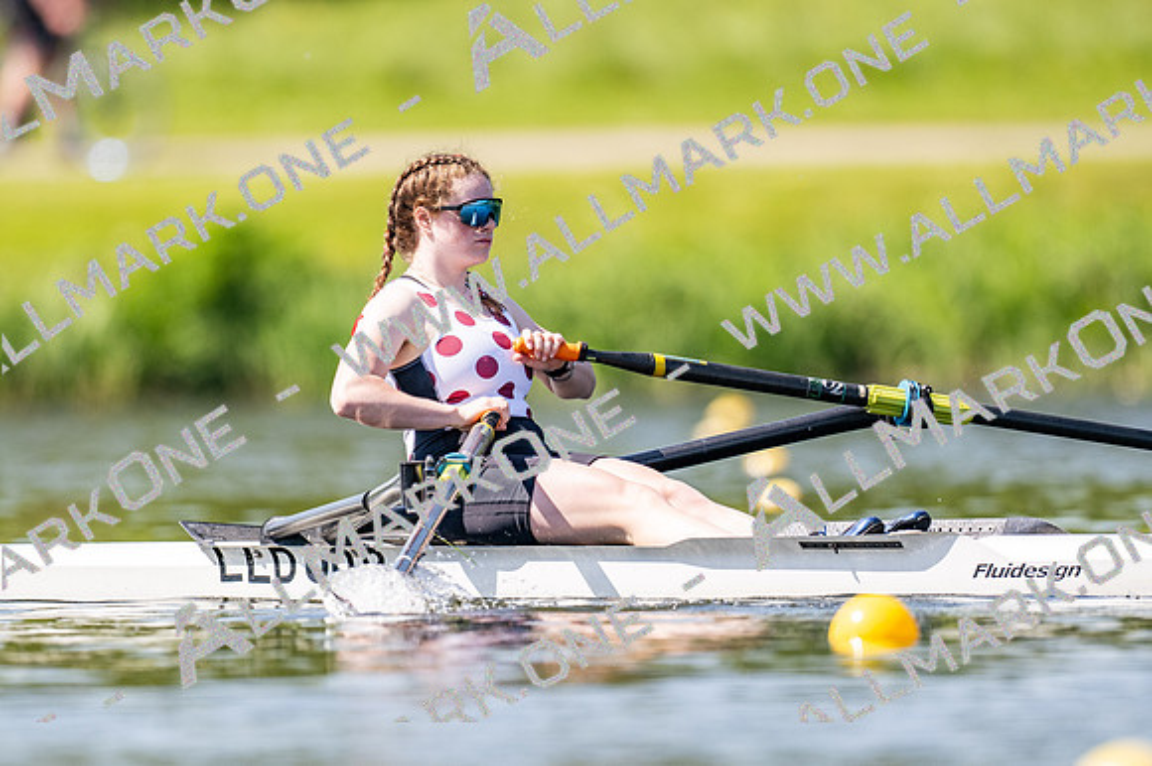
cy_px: 383
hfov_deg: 2.3
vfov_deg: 1.5
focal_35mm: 900
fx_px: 28782
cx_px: 576
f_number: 4
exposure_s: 1/2500
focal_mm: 600
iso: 360
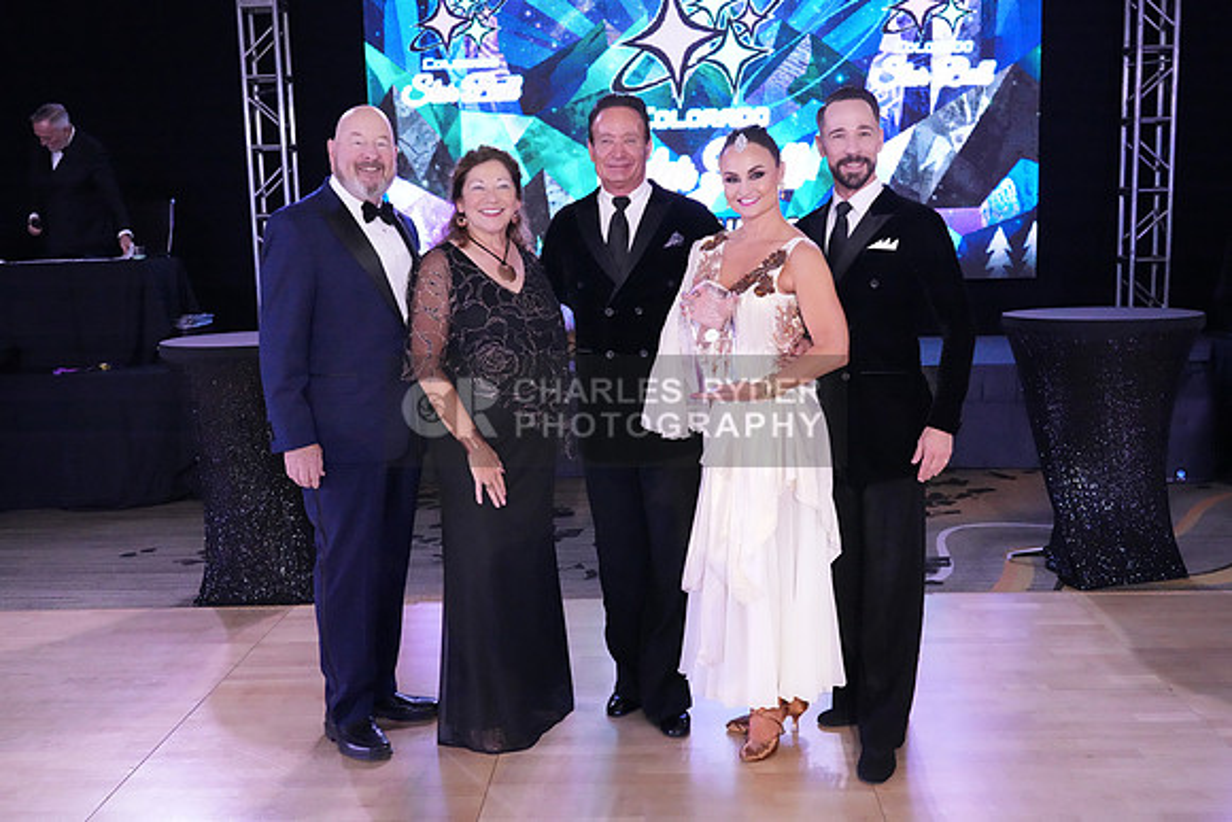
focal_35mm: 36
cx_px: 616
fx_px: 1232
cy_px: 411
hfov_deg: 53.1
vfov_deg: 36.9
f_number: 5.6
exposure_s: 1/400
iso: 12800
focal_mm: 36
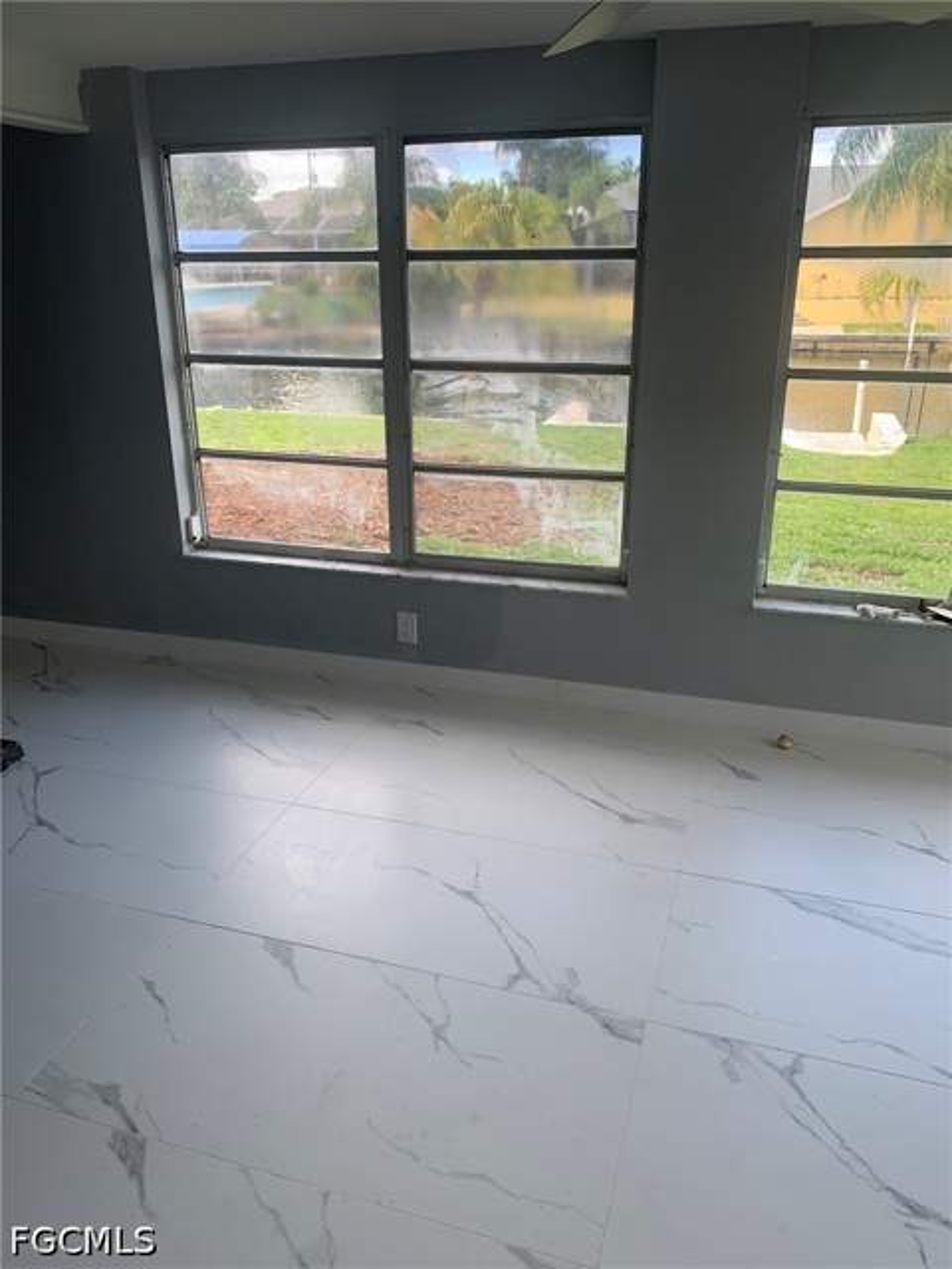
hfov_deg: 53.1
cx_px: 476
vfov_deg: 67.3
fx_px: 953
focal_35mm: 26
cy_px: 634
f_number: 1.8
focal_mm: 4.25
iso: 25
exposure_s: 1/161
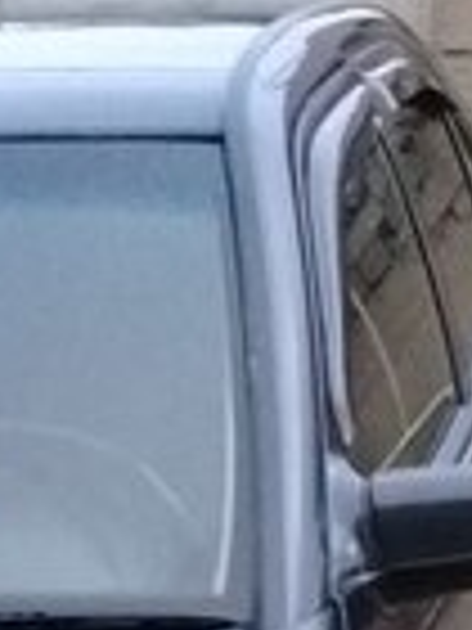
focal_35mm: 110
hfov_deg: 13.4
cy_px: 990
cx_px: 139
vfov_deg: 16.1
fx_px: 2000
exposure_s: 1/17
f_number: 2.2
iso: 500
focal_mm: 3.3
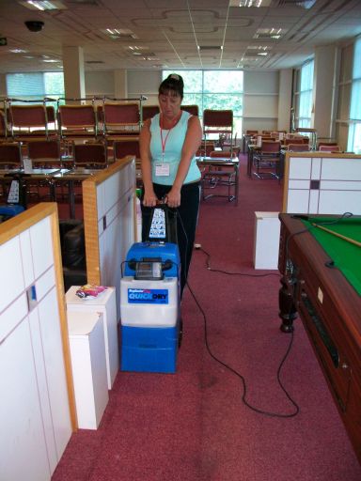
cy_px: 240
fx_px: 445
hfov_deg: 44.2
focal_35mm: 32
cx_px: 180
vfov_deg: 56.8
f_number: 2.8
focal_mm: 5.7
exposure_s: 1/60
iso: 160
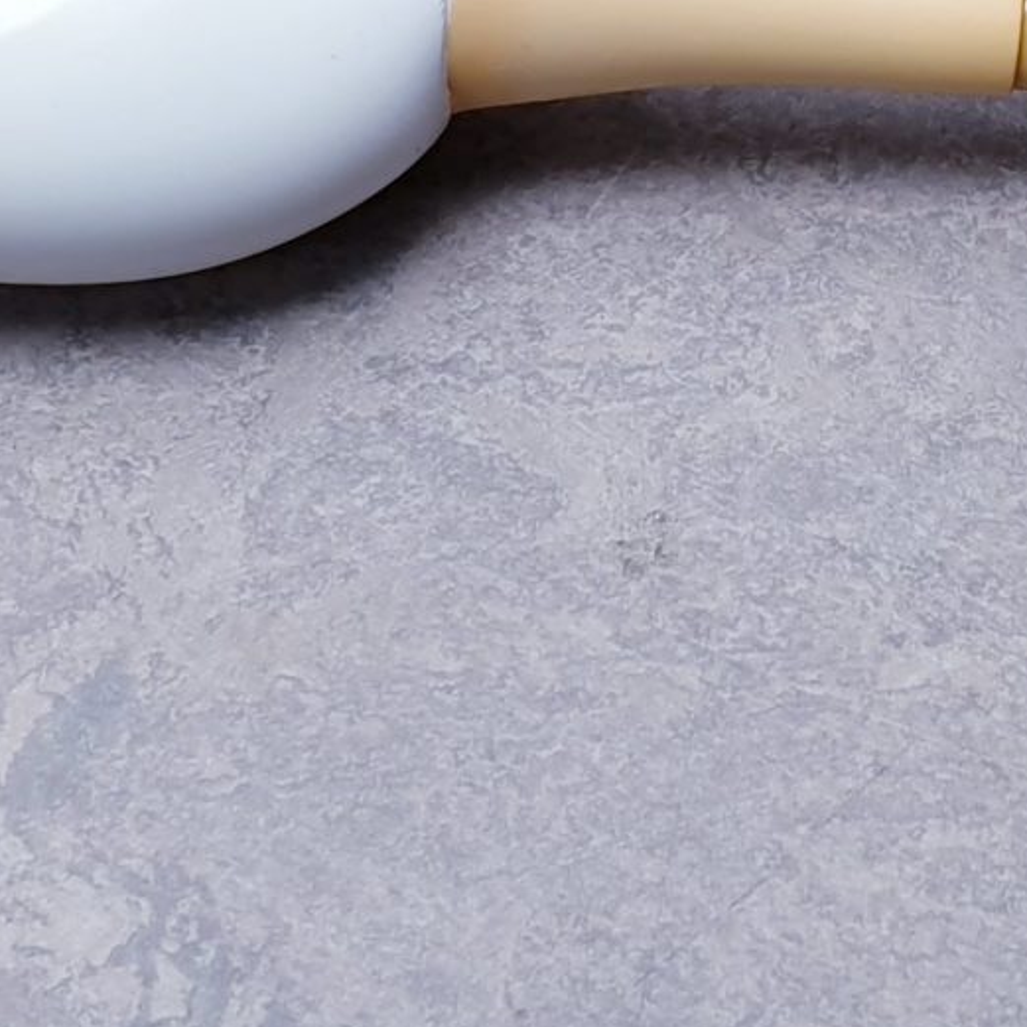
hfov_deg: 15.3
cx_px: 867
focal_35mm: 113
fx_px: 3793
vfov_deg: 14.3
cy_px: -570
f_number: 2.4
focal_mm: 4.3
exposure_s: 1/50
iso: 50
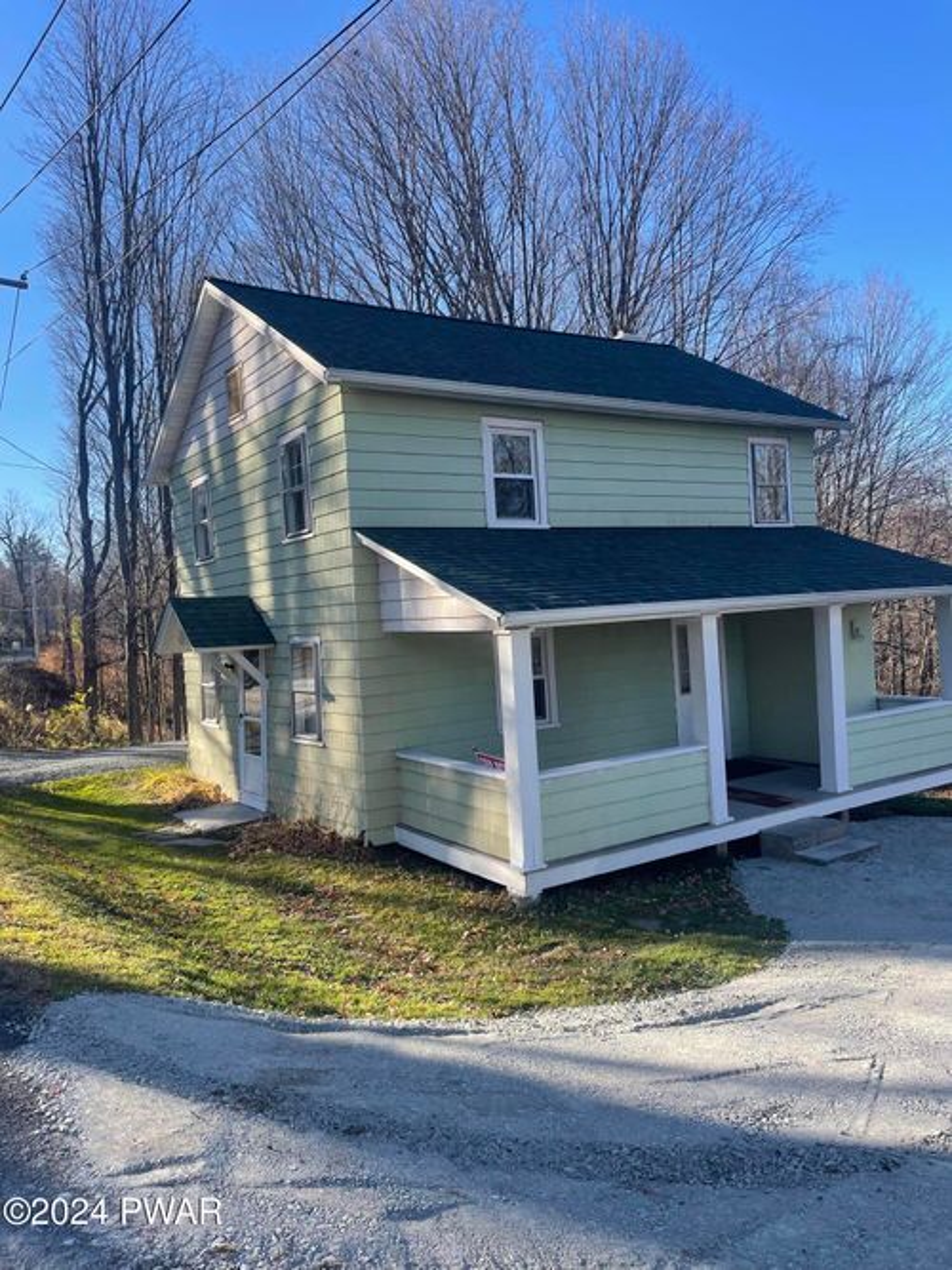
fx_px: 917
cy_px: 635
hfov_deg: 54.9
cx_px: 476
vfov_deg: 69.4
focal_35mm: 25
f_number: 1.6
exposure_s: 1/969
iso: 32
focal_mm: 5.1
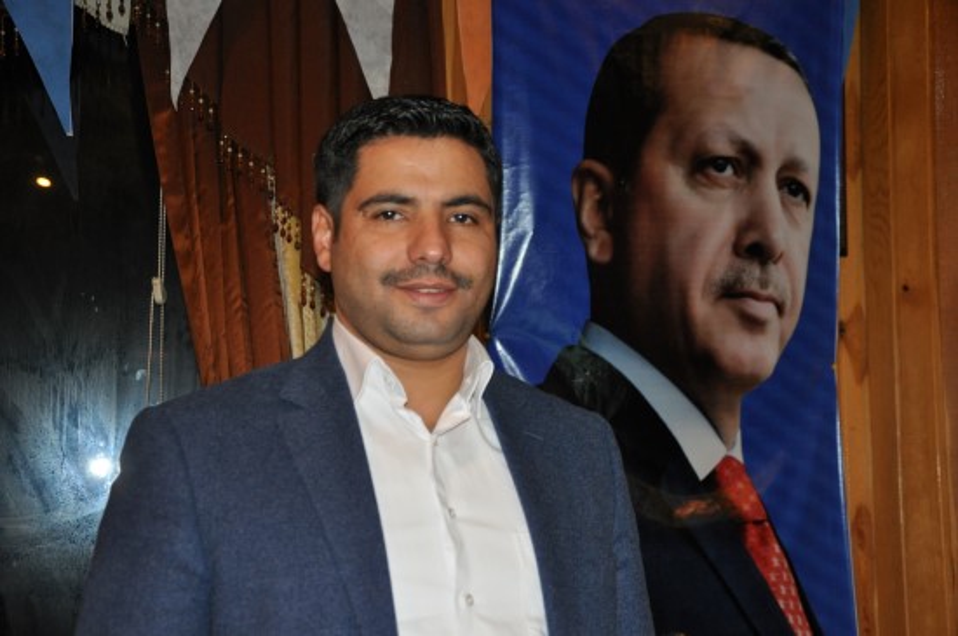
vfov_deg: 25.7
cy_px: 318
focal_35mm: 52
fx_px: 1395
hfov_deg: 37.9
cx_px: 479
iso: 800
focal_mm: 35
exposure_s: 1/60
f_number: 4.5
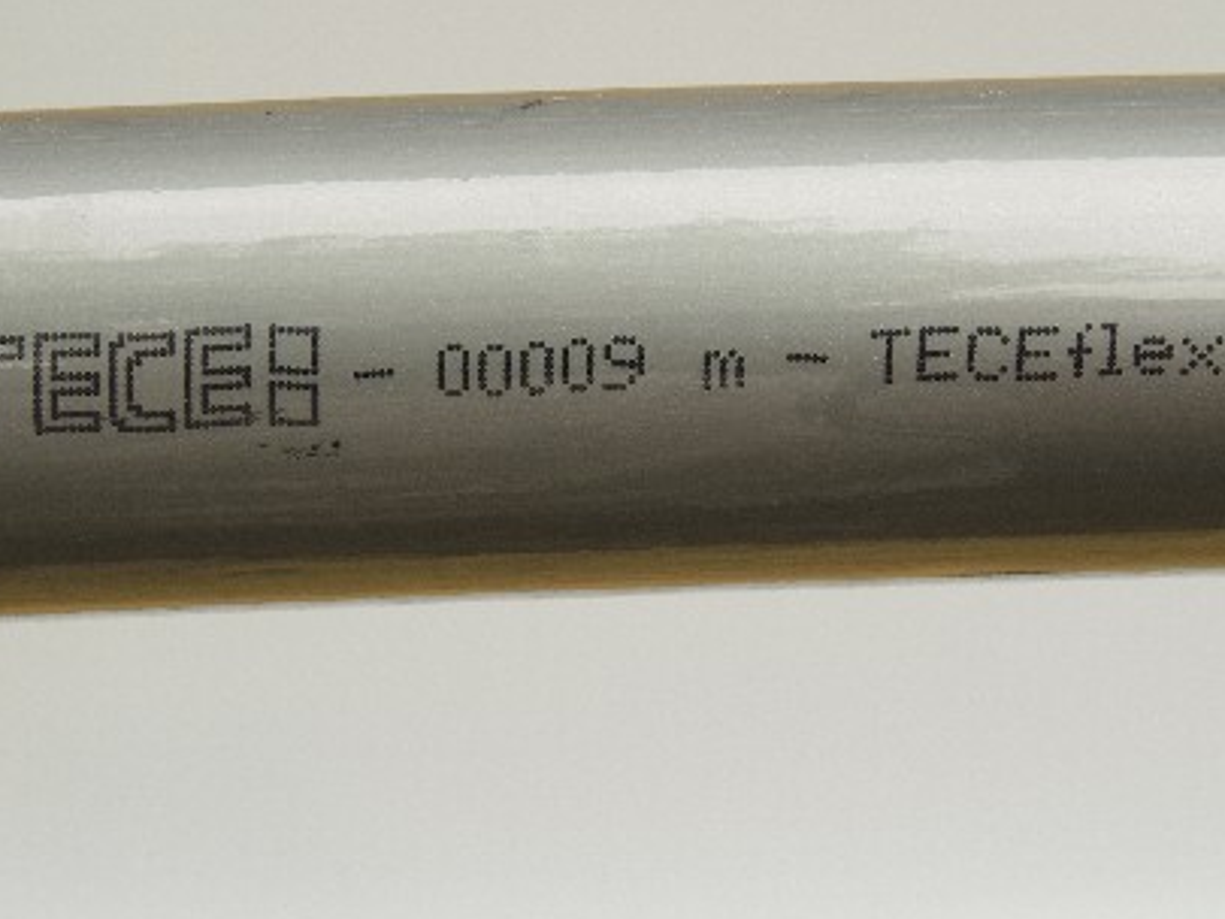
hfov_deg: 24.7
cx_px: 650
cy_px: 517
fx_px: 2797
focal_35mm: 79
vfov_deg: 18.7
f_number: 5.6
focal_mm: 11
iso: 80
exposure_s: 1/60
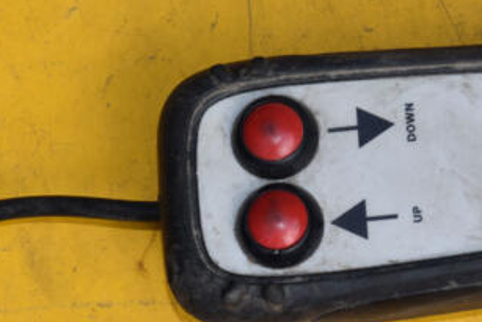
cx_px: 339
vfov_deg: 4.5
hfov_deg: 6.7
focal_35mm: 308
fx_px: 4125
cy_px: 187
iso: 800
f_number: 16
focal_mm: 105
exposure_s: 1/200
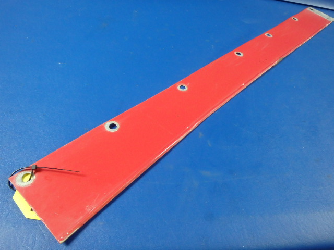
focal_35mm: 28
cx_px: 167
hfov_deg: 63.4
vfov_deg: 49.7
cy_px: 125
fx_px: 270
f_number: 3.9
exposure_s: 1/30
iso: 640
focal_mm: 5
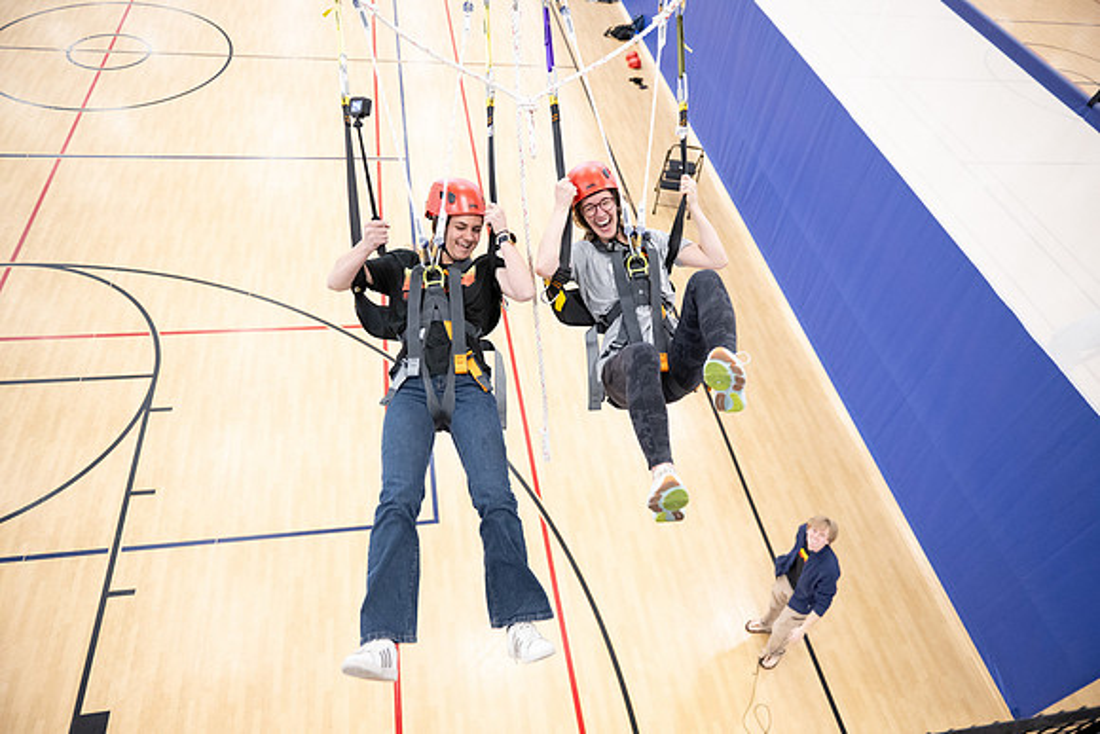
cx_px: 550
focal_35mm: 24
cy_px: 367
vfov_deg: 53.2
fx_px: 733
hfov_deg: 73.7
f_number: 2.8
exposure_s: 1/250
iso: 3200
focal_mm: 24
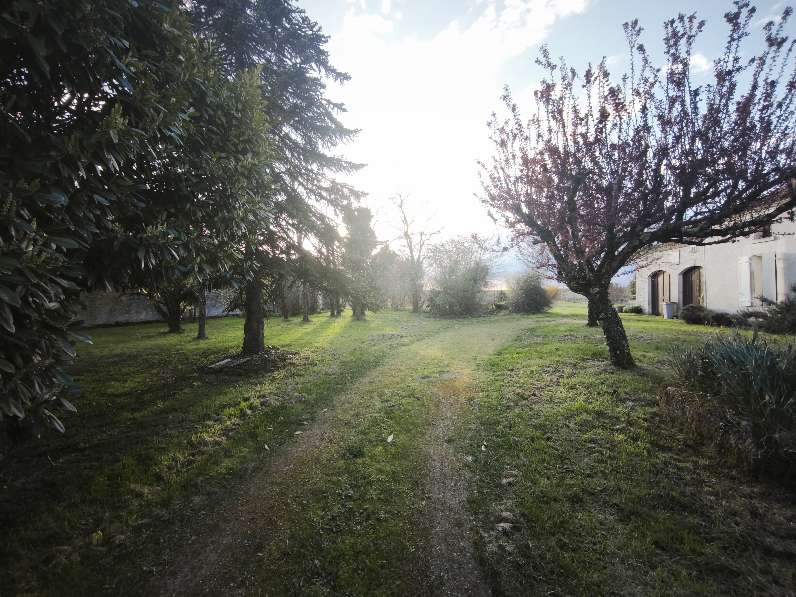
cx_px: 398
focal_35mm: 15
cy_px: 298
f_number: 2.2
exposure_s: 1/168
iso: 50
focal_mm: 1.91
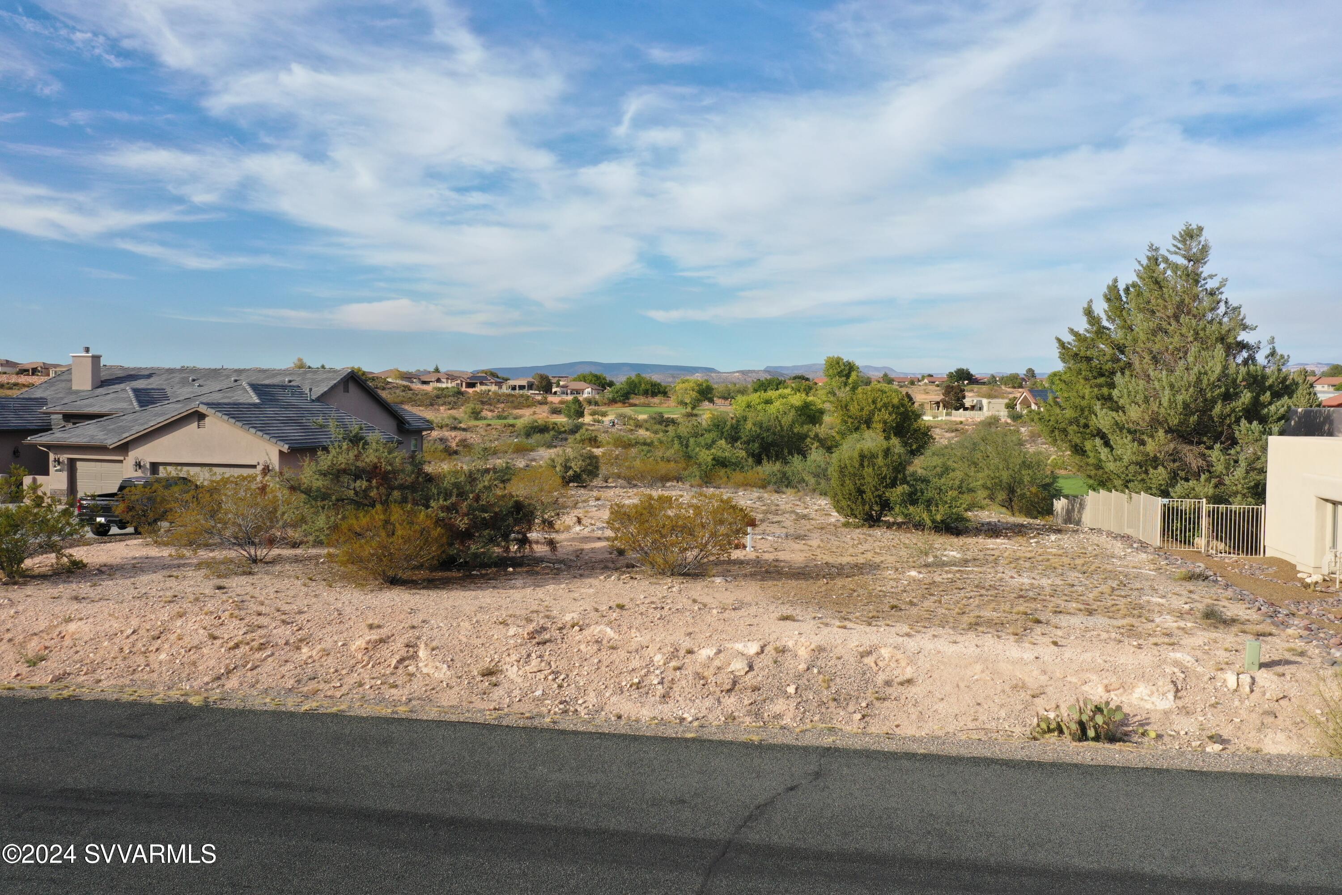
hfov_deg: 65.5
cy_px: 448
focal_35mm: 28
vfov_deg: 46.4
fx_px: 1044
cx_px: 671
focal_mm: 10.26
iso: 100
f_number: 5.6
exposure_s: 1/400
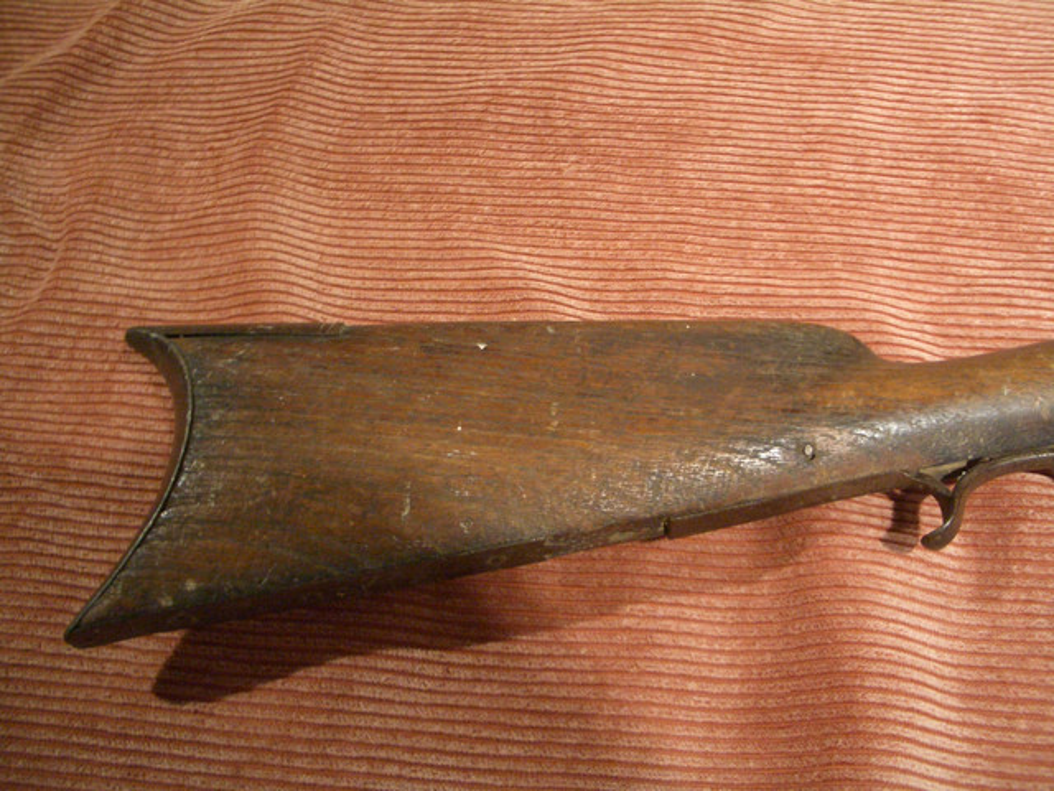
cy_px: 396
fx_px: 1066
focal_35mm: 35
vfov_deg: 40.7
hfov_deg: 52.6
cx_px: 527
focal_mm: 5.8
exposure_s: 1/30
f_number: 2.6
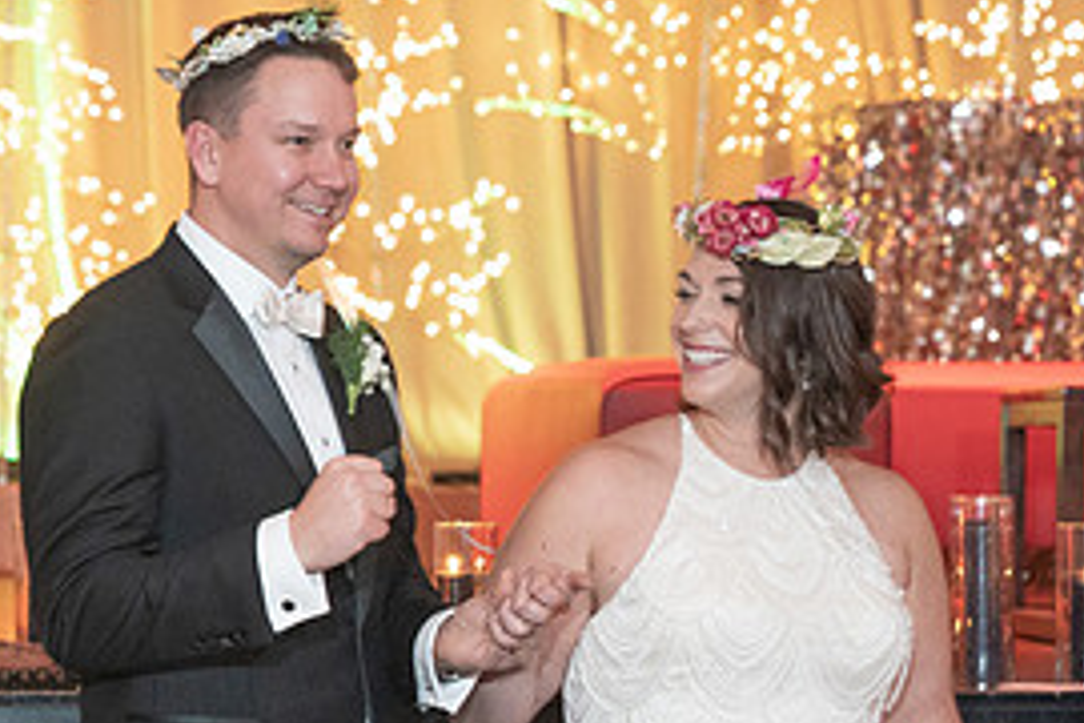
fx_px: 5299
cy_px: 639
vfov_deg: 7.8
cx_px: 234
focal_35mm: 176
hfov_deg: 11.6
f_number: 4
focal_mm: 70
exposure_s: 1/125
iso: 4000
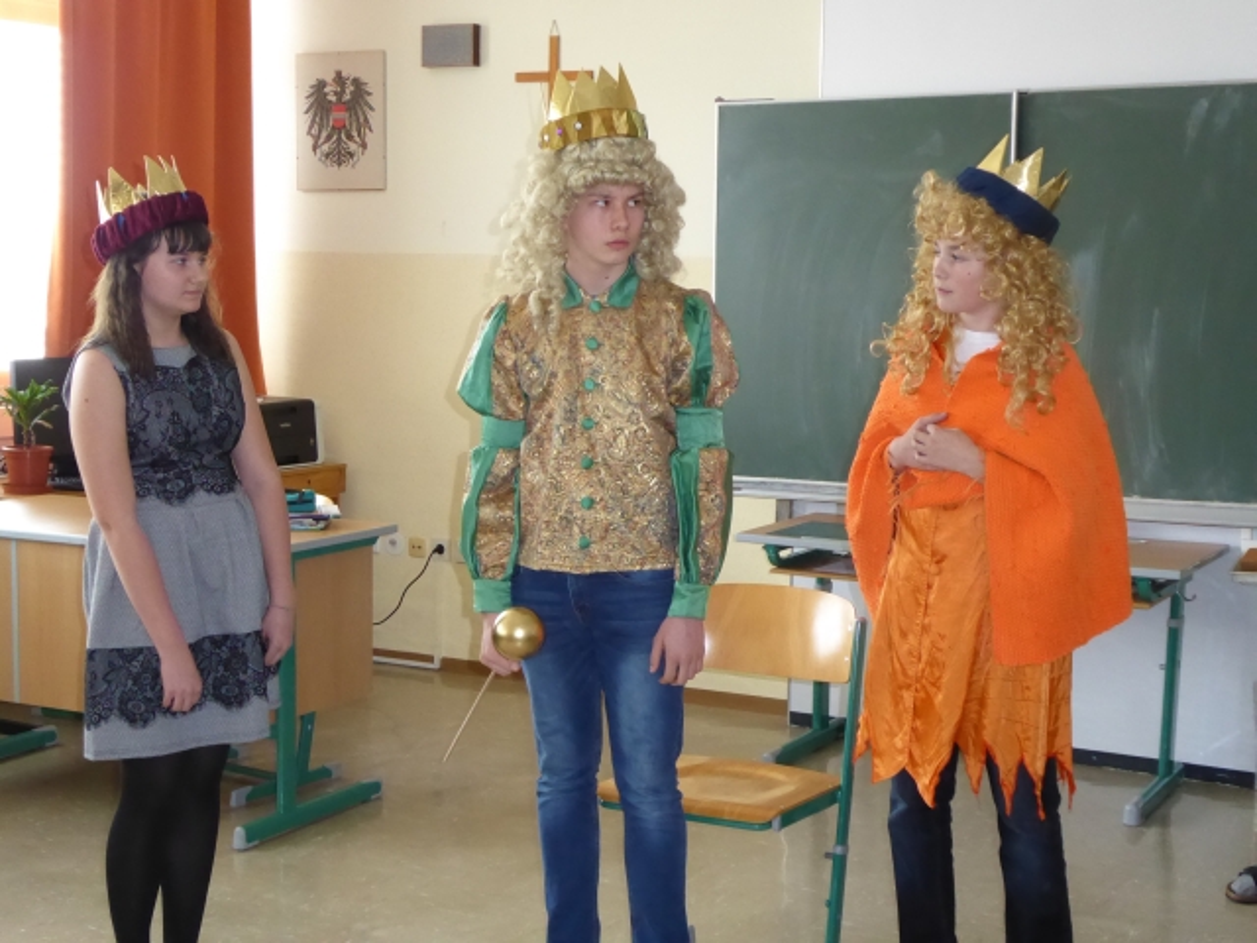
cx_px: 628
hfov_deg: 33.8
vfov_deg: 25.7
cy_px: 472
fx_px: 2070
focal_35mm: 57
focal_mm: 9.6
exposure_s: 1/60
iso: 800
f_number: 4.1
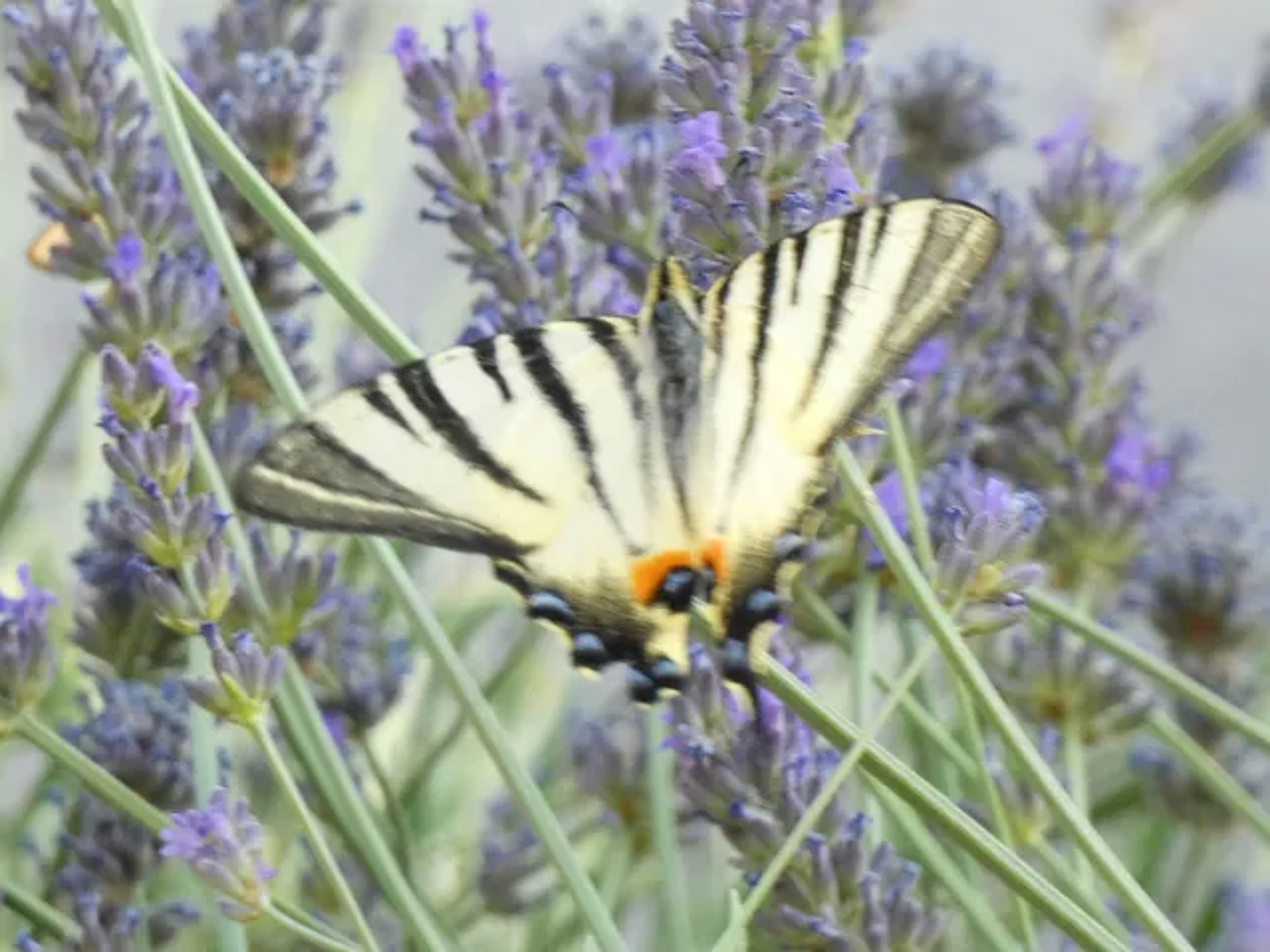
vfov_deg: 4.5
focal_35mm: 329
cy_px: 476
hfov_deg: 6.0
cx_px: 635
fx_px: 12070
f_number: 5.6
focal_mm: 58.9
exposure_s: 1/80
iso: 320
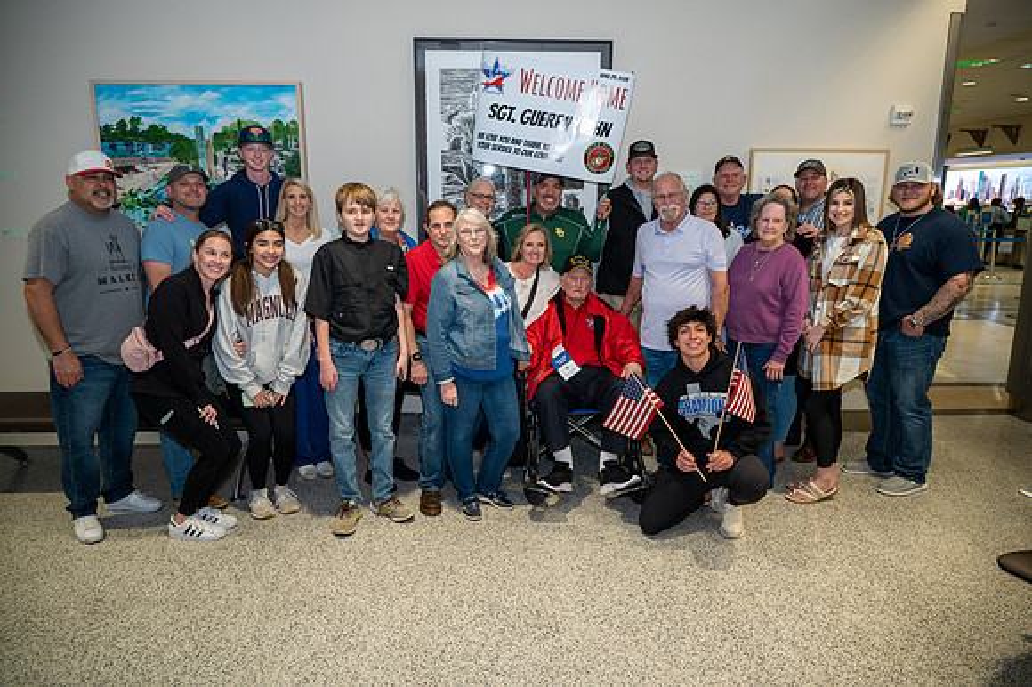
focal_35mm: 24
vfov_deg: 53.1
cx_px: 516
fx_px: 688
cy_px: 344
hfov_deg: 73.8
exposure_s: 1/50
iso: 800
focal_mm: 24
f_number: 4.5
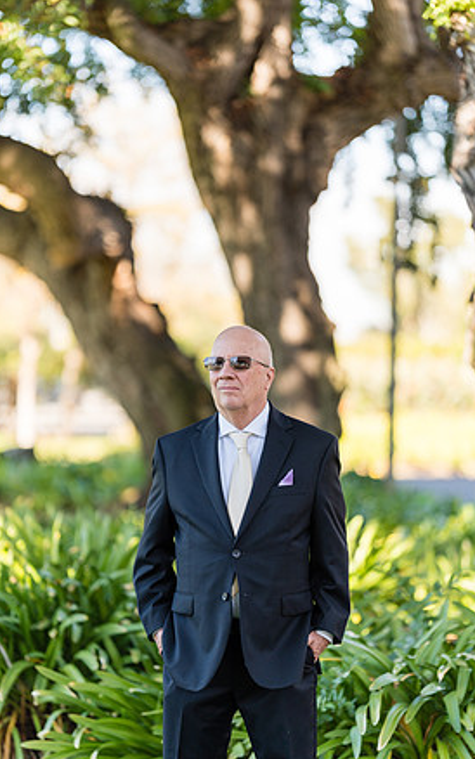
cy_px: 386
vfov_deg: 23.3
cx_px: 224
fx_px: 1842
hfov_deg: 14.7
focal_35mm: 89
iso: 100
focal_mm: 85
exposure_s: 1/1250
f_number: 1.4
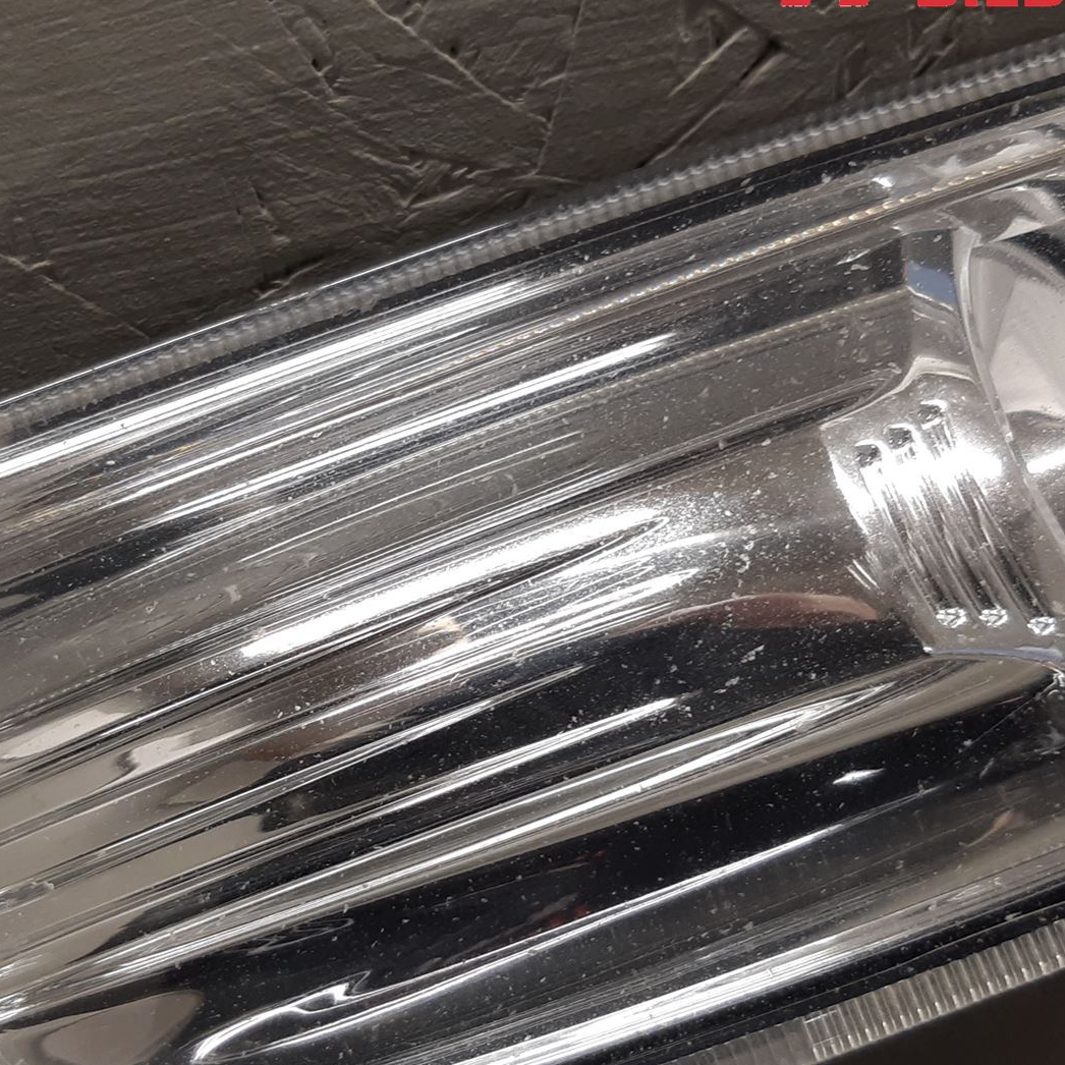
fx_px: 1566
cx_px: 362
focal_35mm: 45
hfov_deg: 37.2
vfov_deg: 37.5
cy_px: 616
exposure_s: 1/50
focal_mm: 3.93
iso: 64
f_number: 1.7
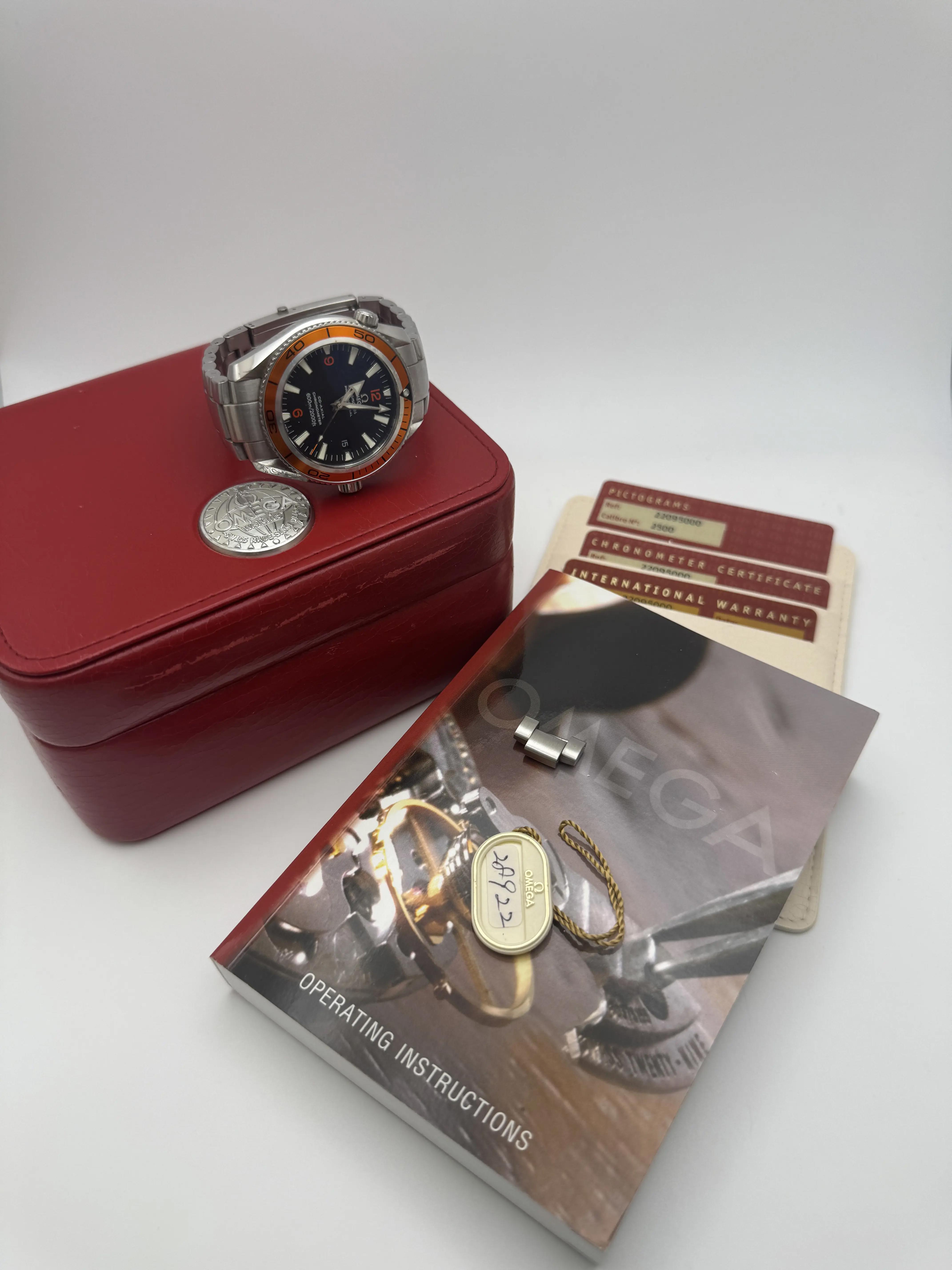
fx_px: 880
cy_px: 635
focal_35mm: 24
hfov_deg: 56.8
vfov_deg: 71.6
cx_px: 476
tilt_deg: -47.4
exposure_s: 1/527
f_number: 1.78
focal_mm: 6.76
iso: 80
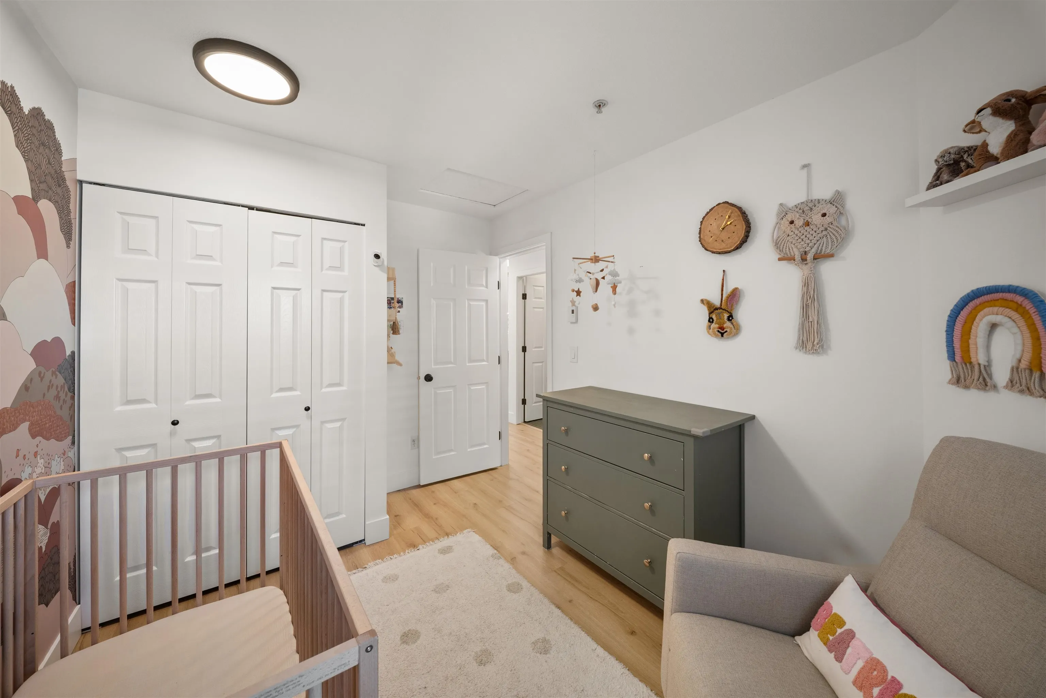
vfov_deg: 90.0
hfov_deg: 112.6
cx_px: 523
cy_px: 349
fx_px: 349
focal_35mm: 12
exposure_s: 1/8
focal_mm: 12
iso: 400
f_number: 7.1
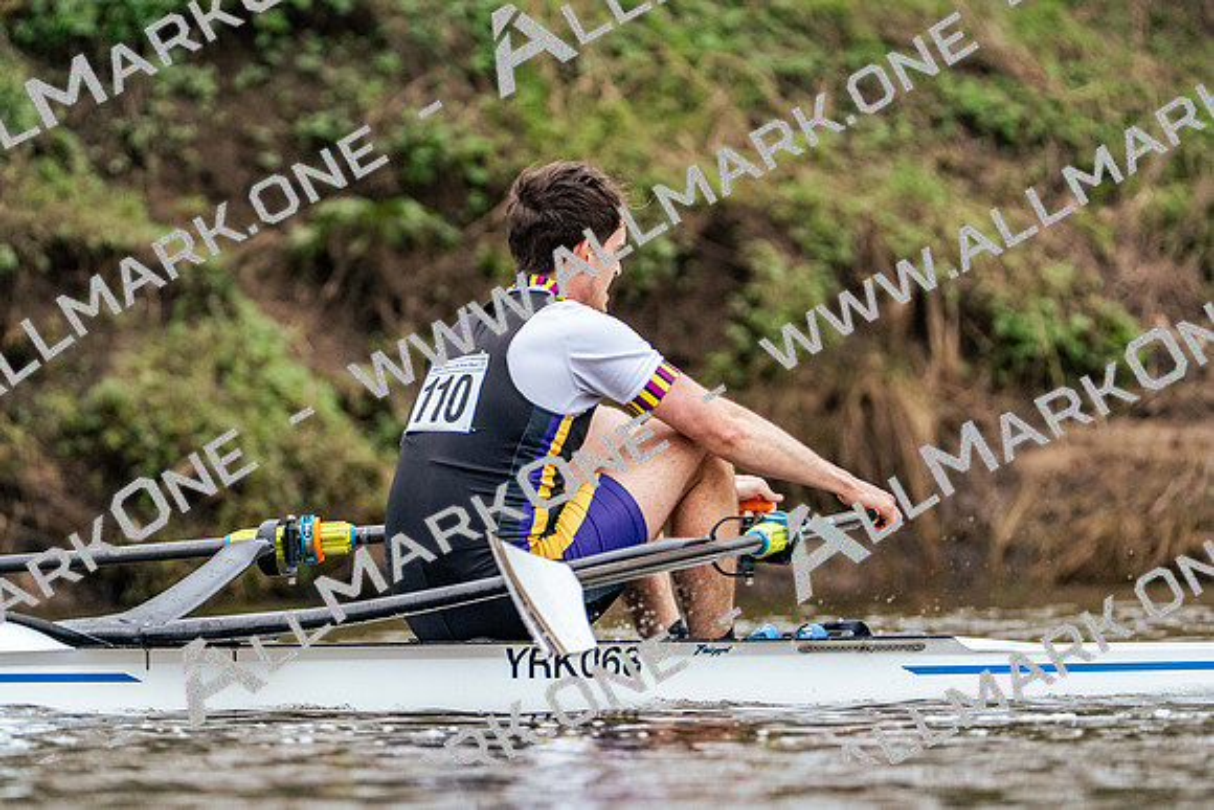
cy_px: 405
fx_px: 12682
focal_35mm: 376
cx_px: 607
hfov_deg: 5.5
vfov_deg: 3.7
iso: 5000
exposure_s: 1/2000
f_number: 6.3
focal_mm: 376
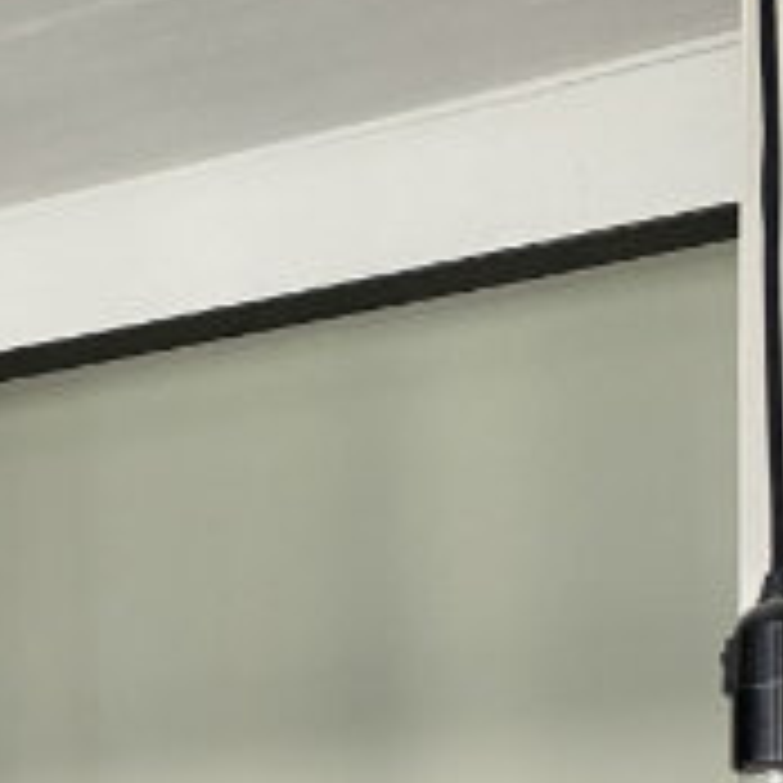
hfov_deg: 19.4
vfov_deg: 18.9
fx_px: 2124
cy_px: 1091
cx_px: -212
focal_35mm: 83
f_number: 1.8
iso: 125
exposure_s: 1/79
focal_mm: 4.2
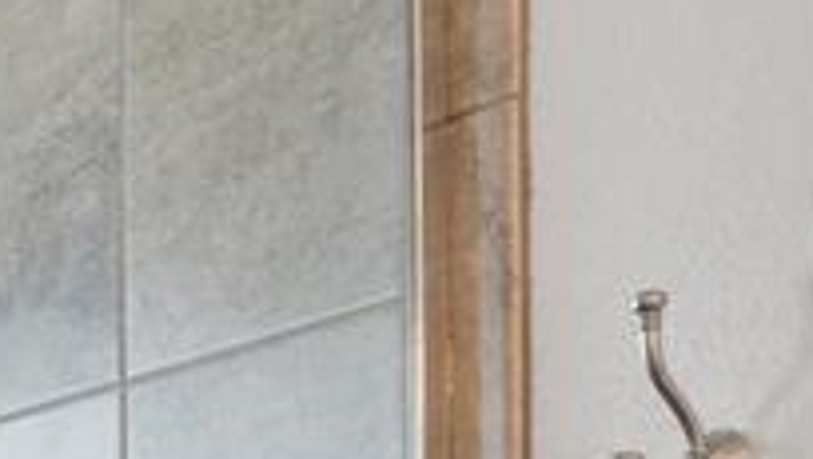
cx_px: -1204
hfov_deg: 14.5
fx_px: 1812
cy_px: 774
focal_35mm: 84
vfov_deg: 13.3
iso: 160
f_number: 11
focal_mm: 16
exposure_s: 1/3
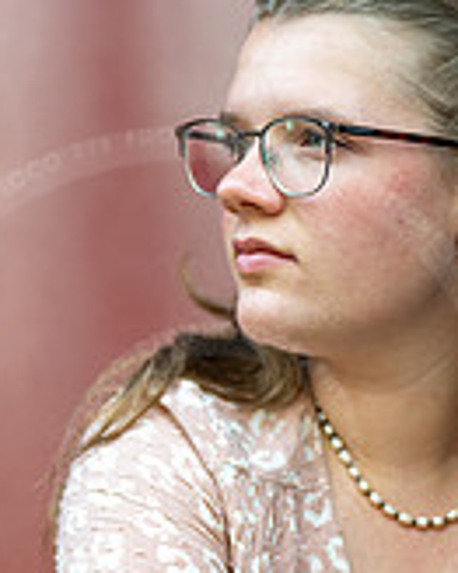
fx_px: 5563
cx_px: 280
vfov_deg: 5.9
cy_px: 552
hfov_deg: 4.7
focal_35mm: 328
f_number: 1.2
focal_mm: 85
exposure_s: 1/320
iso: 160
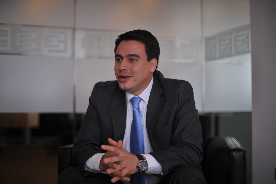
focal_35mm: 50
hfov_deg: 39.6
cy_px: 92
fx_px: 383
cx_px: 138
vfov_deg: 27.0
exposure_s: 1/250
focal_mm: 50
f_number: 1.4
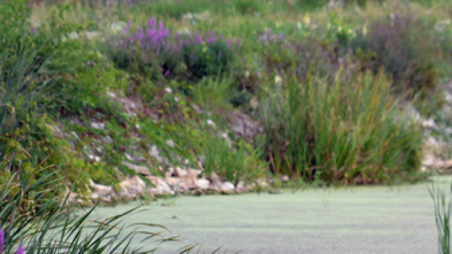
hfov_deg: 3.4
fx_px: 7539
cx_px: 339
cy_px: 235
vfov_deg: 1.9
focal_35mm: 629
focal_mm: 240
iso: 400
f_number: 5.3
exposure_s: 1/500
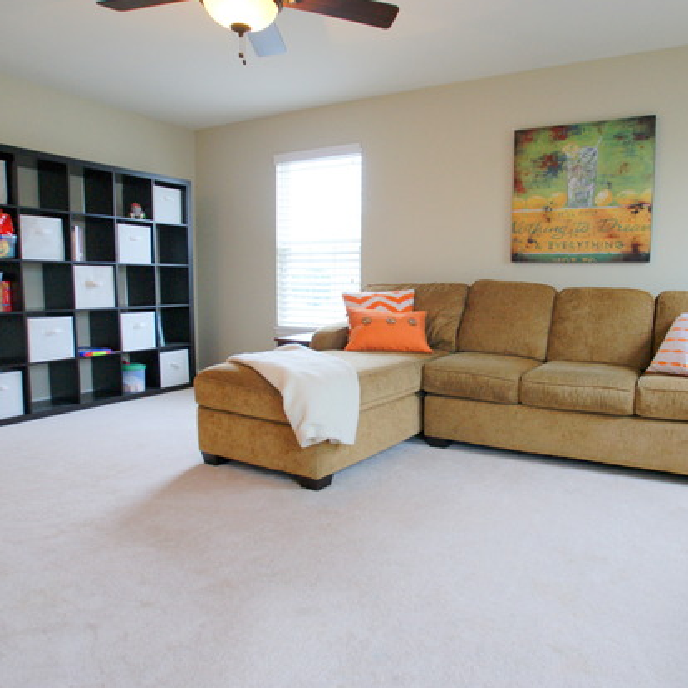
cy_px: 342
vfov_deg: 70.5
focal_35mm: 22
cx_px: 399
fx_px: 487
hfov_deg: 70.0
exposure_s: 1/30
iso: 320
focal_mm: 11
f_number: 4.5
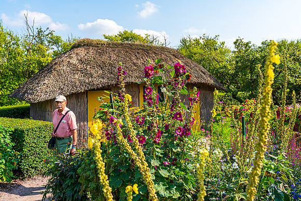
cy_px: 100
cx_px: 150
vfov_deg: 37.9
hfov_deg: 54.4
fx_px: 293
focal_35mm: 35
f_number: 5
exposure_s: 1/320
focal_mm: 35
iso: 100
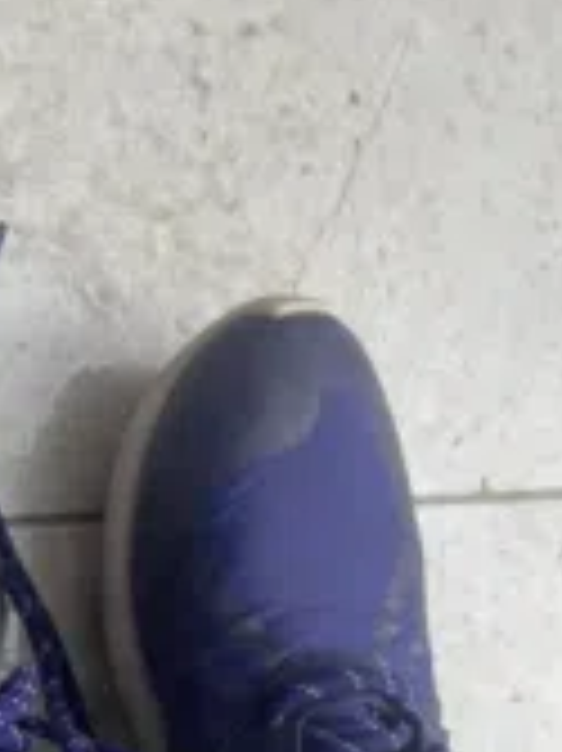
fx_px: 1300
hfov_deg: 24.0
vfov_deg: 28.9
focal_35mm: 60
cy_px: 847
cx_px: 112
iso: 160
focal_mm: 5.1
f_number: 1.6
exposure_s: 1/50
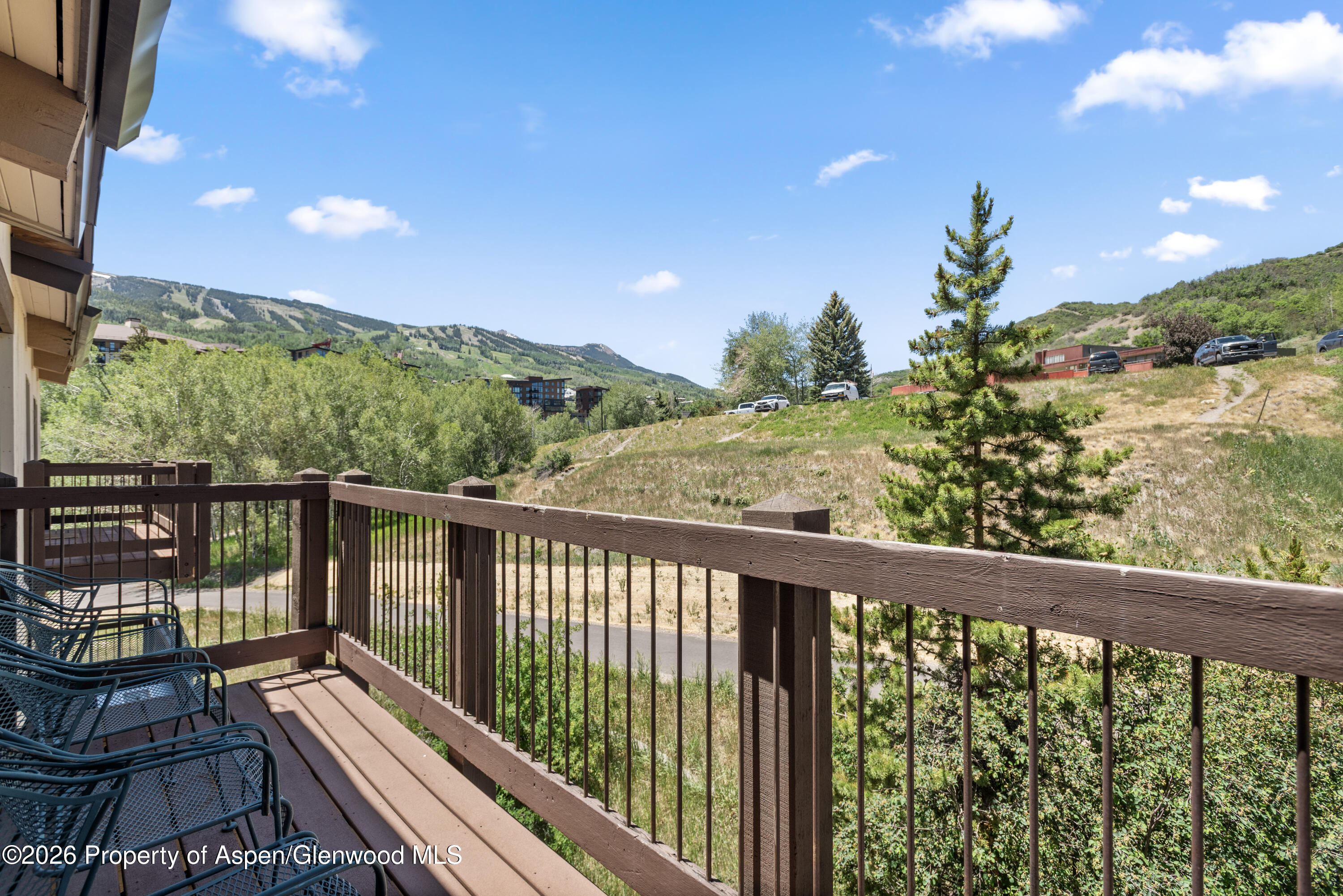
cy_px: 448
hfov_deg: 93.3
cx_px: 672
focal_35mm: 17
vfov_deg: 70.5
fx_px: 634
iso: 320
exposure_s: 1/160
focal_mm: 17
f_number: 7.1
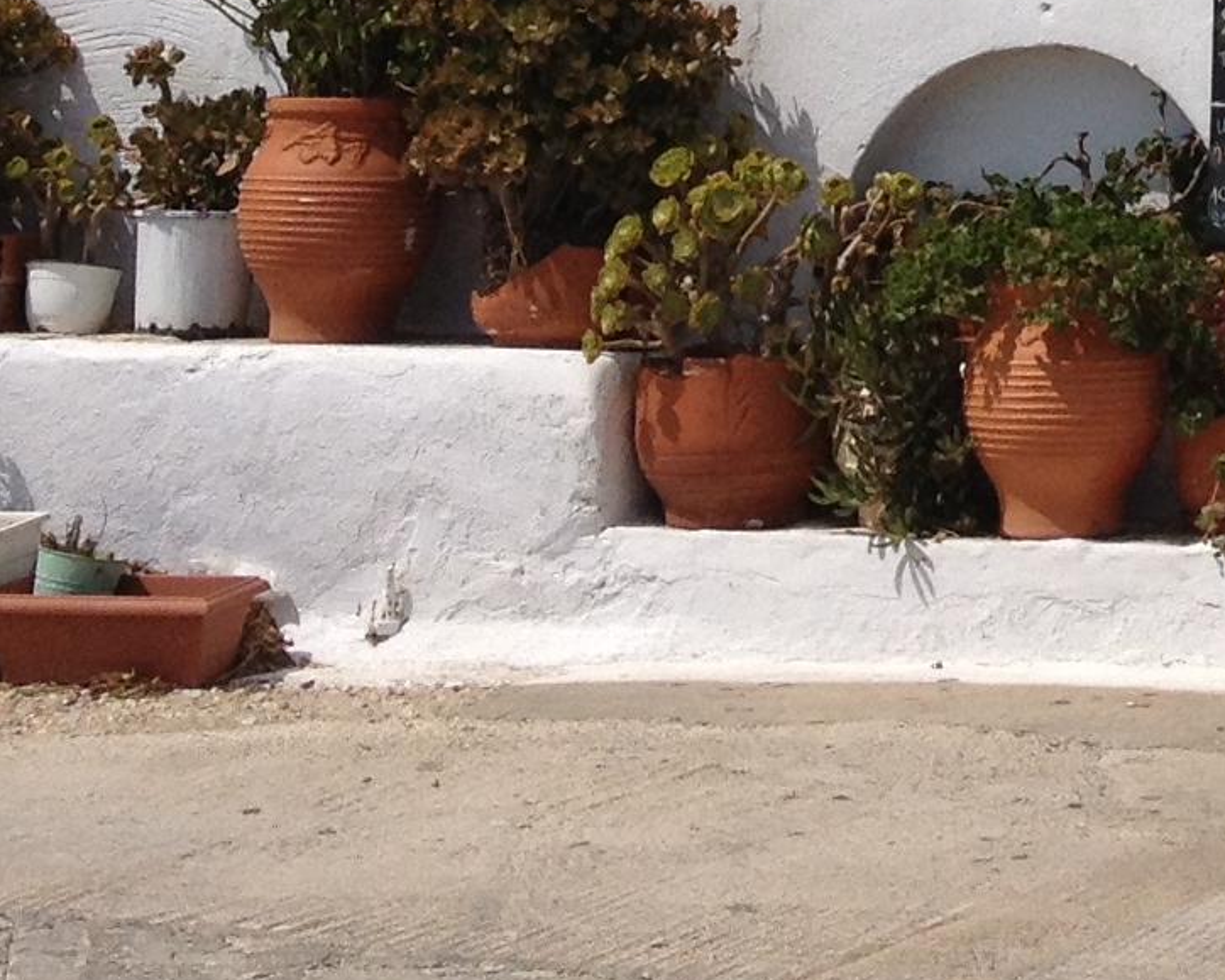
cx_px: 1893
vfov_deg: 9.4
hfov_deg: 11.9
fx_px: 5583
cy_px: -933
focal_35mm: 154
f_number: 2.4
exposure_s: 1/4608
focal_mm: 4.28
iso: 50
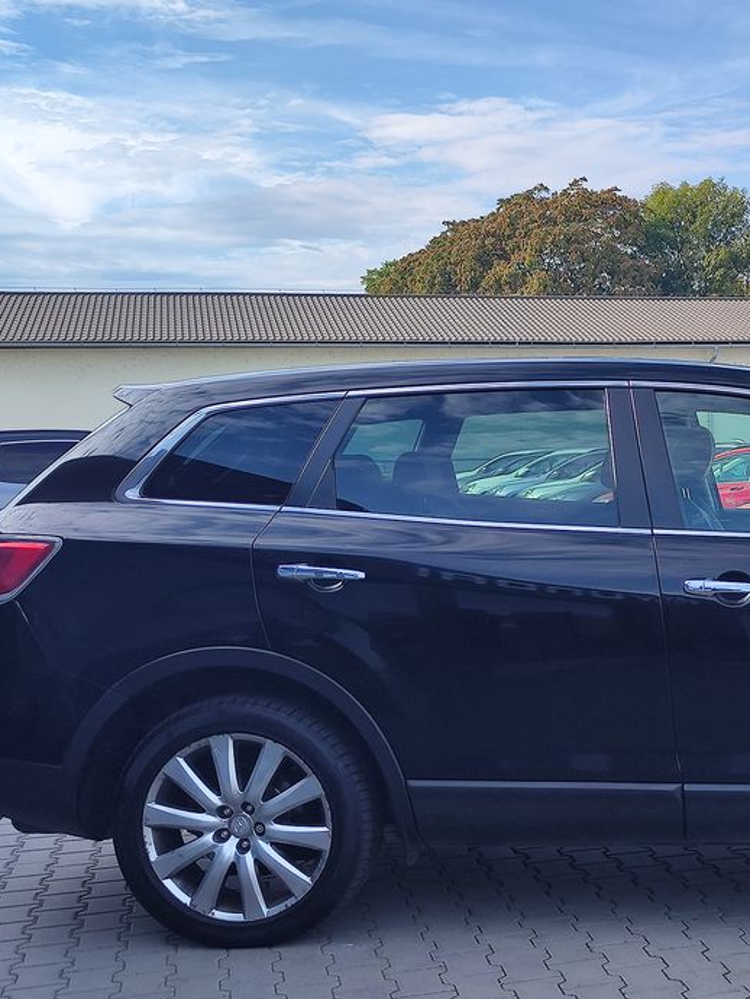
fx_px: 1155
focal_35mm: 40
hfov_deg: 33.0
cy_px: 605
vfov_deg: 46.5
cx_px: 750
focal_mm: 7.01
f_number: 1.69
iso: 50
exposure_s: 1/649
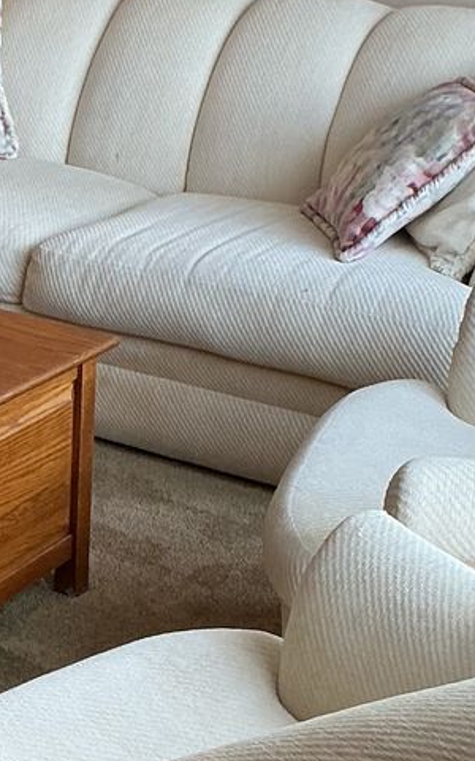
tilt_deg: -18.5
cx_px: 75
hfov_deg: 13.5
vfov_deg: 21.6
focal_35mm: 96
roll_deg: -0.7
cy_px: 285
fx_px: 1988
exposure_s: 1/60
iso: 100
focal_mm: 3
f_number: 1.8
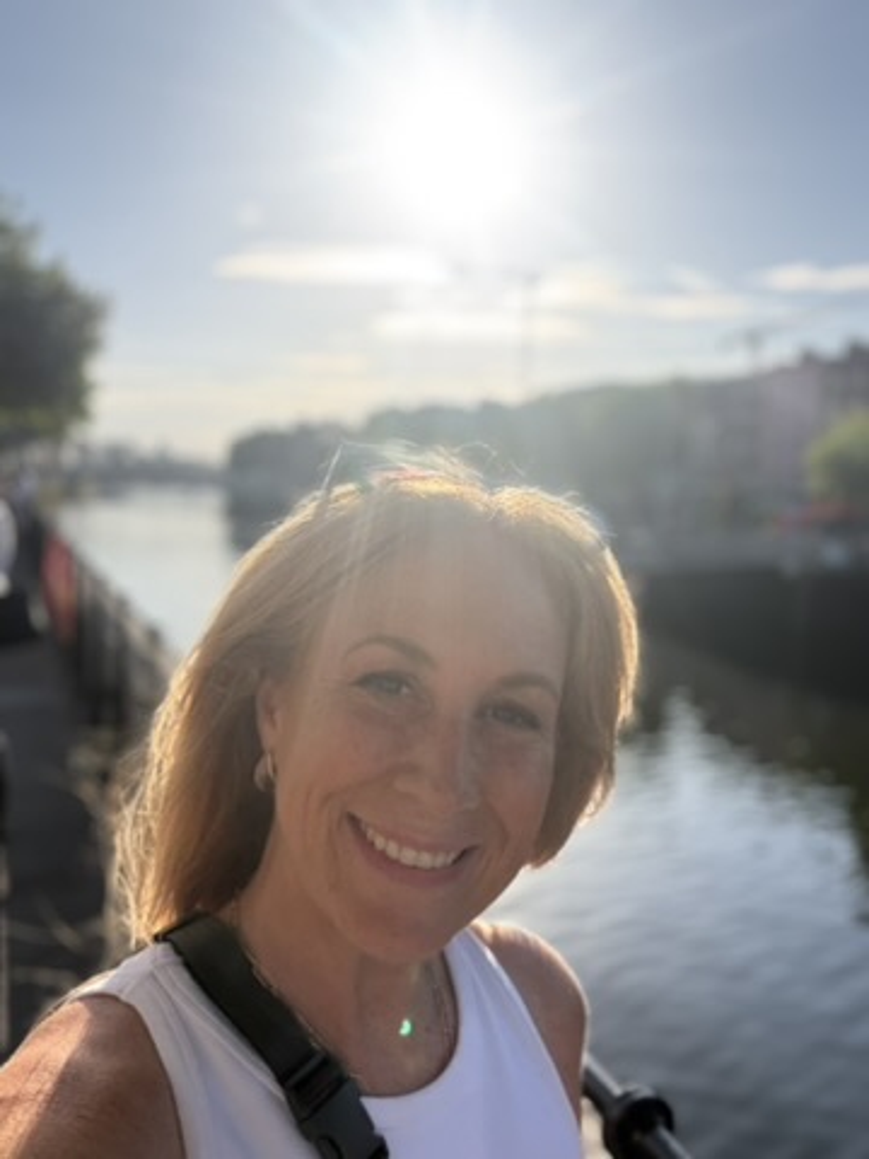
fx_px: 1004
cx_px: 434
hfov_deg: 46.8
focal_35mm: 30
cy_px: 580
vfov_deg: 60.0
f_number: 1.9
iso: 32
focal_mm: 2.71
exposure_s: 1/352
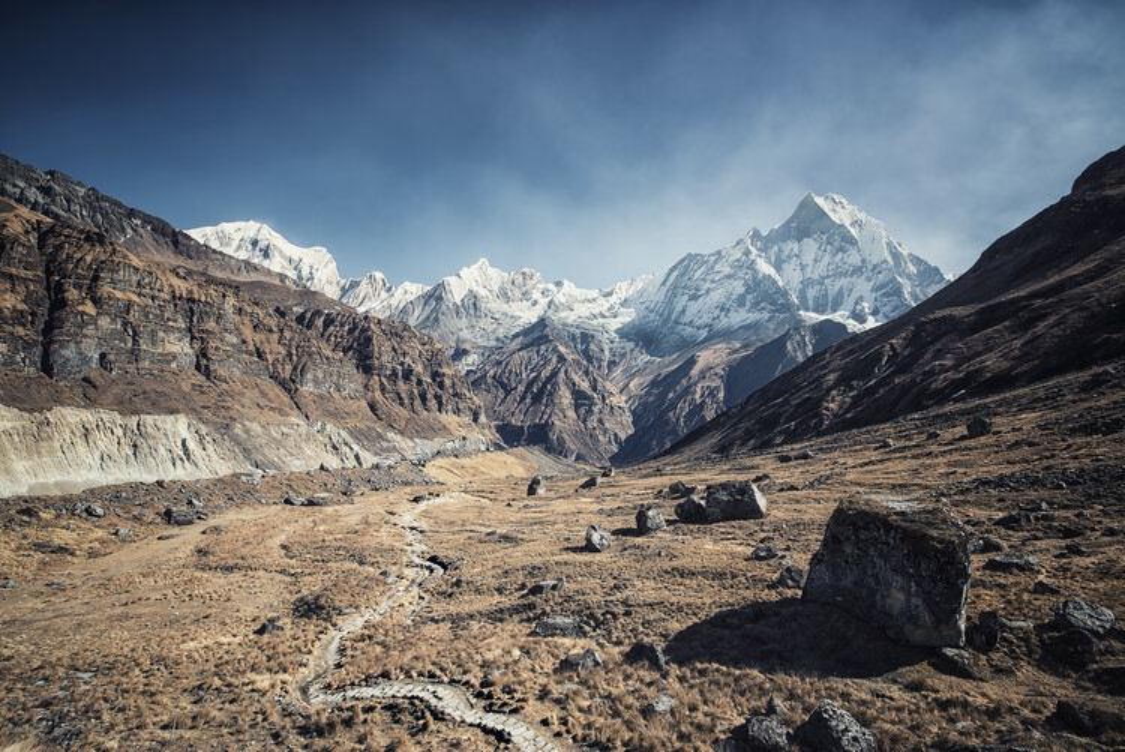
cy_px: 376
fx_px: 532
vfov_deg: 70.5
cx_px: 562
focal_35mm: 17
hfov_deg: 93.2
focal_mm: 17
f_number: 7.1
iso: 64
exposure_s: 1/200
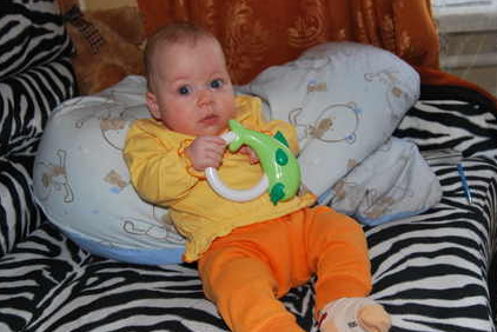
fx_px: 594
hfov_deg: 45.4
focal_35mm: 43
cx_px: 254
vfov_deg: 31.2
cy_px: 195
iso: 200
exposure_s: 1/60
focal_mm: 22
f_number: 3.8
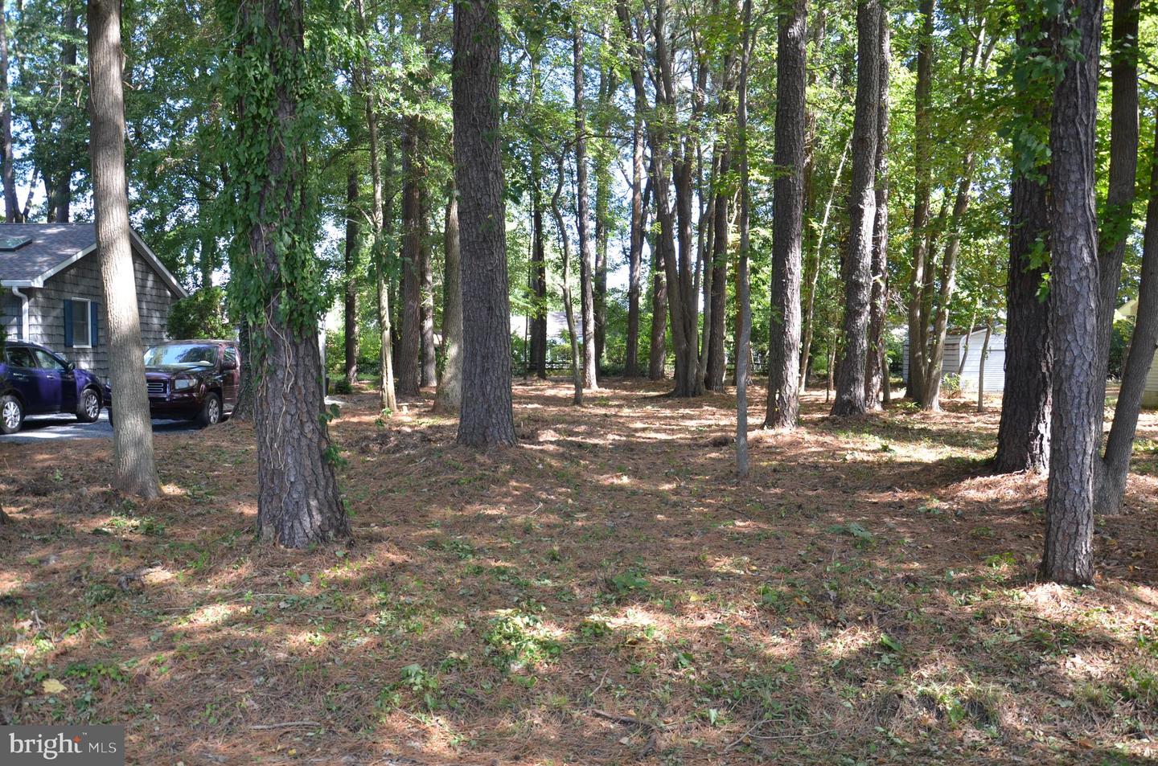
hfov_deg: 67.5
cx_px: 579
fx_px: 866
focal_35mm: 27
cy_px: 383
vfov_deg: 47.7
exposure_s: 1/125
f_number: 5.6
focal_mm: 18
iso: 400
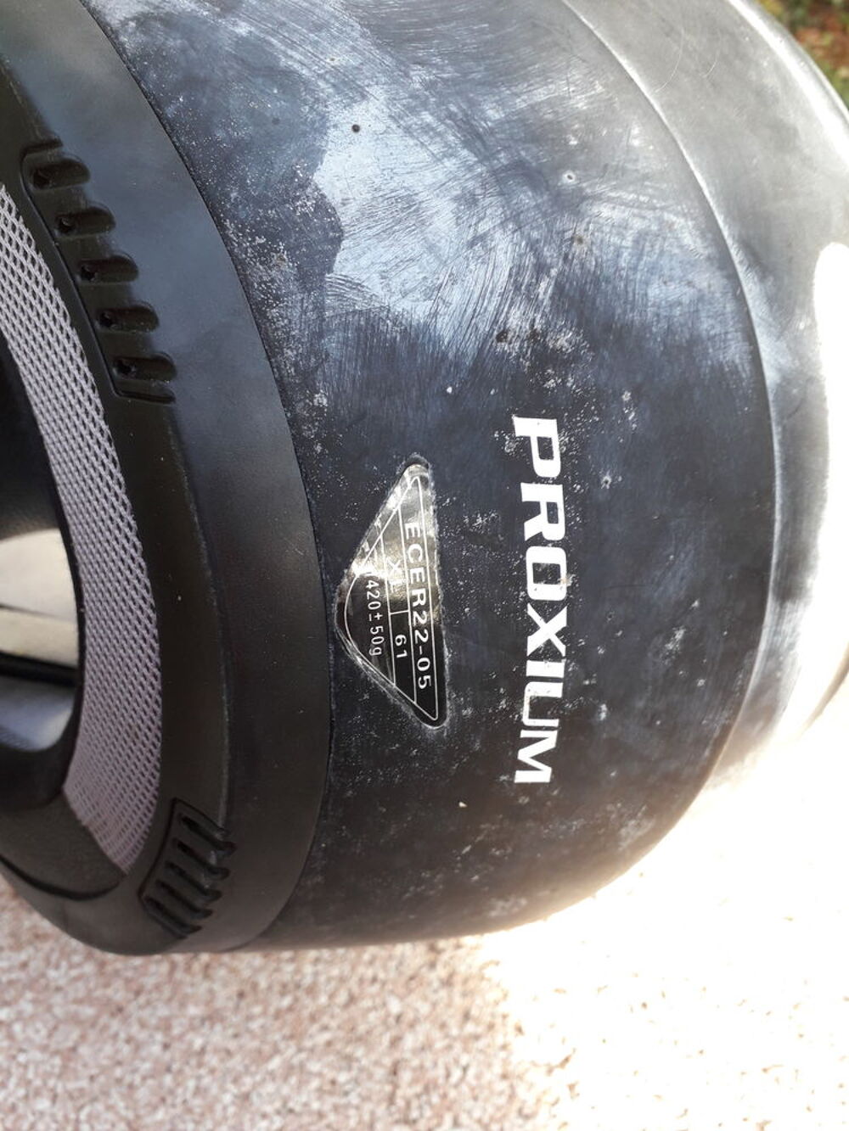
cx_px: 424
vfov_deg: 65.3
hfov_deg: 51.4
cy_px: 566
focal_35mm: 27
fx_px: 883
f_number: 1.9
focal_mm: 3.6
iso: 50
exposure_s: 1/100
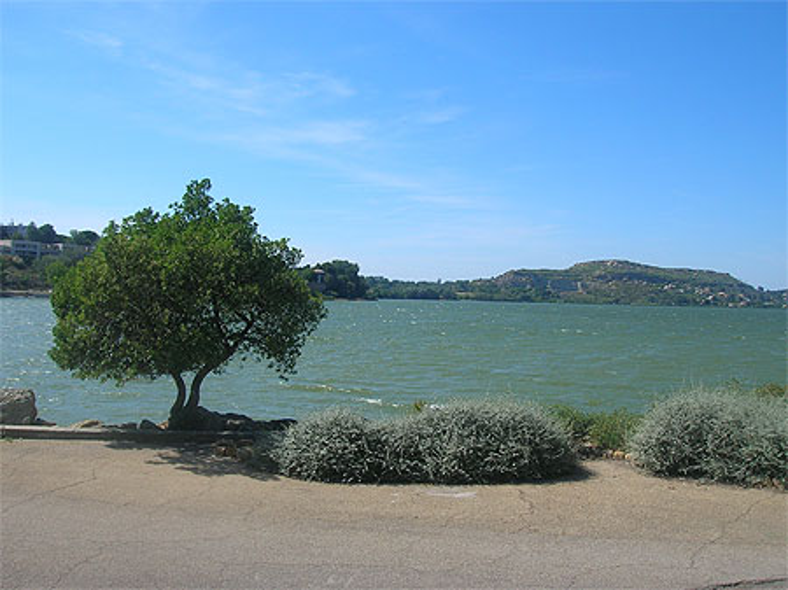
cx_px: 394
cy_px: 295
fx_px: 819
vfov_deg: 39.6
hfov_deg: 51.4
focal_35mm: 36
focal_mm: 6
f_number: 4.9
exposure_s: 1/440
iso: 50
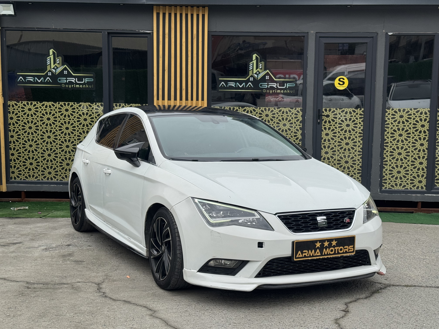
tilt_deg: -7.3
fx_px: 609
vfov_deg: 30.3
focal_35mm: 48
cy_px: 164
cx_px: 220
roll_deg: -1.0
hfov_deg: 39.7
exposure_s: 1/3096
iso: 64
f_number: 1.78
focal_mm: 6.76
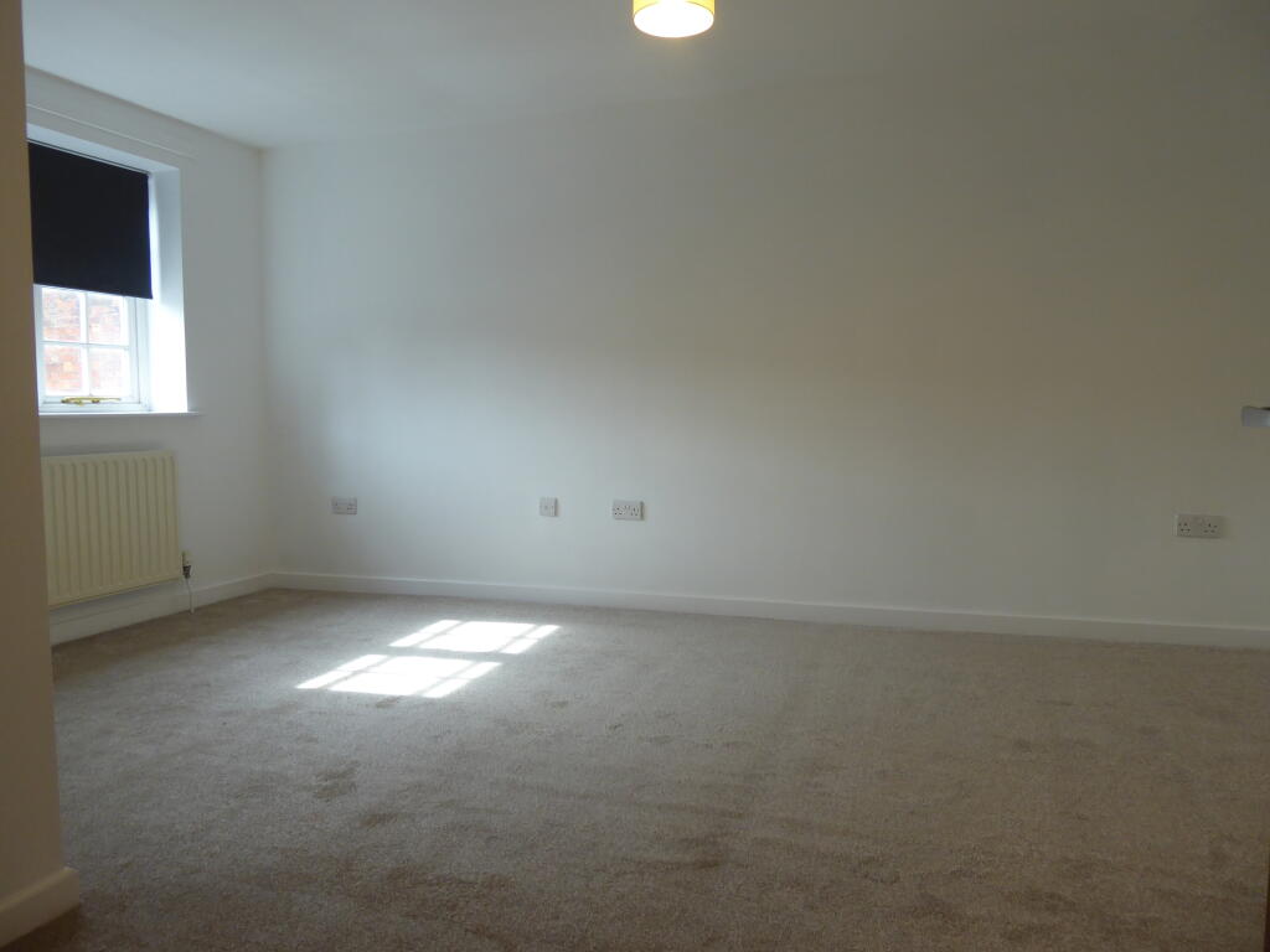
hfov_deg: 69.4
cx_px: 635
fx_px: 917
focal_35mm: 25
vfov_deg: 54.9
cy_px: 476
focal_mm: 4.3
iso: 125
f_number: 3.3
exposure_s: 1/60
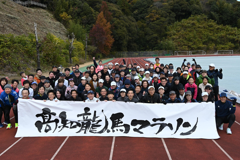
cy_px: 82
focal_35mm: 34
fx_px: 226
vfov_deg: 39.1
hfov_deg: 56.0
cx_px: 115
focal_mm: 20.5
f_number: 5.6
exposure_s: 1/250
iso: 100
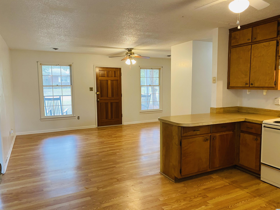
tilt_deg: -6.2
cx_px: 140
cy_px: 105
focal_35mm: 26
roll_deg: -0.3
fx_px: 210
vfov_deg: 53.1
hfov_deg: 67.3
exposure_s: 1/60
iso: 125
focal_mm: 4.25
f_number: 1.8
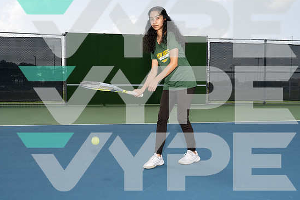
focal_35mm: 34
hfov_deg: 55.8
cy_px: 95
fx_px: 283
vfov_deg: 38.9
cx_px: 158
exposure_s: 1/250
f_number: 10
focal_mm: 32
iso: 160
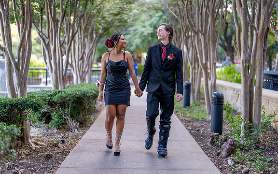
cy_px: 91
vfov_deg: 23.6
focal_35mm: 55
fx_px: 417
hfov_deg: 36.9
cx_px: 139
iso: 320
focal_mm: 50
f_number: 1.2
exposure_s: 1/1000
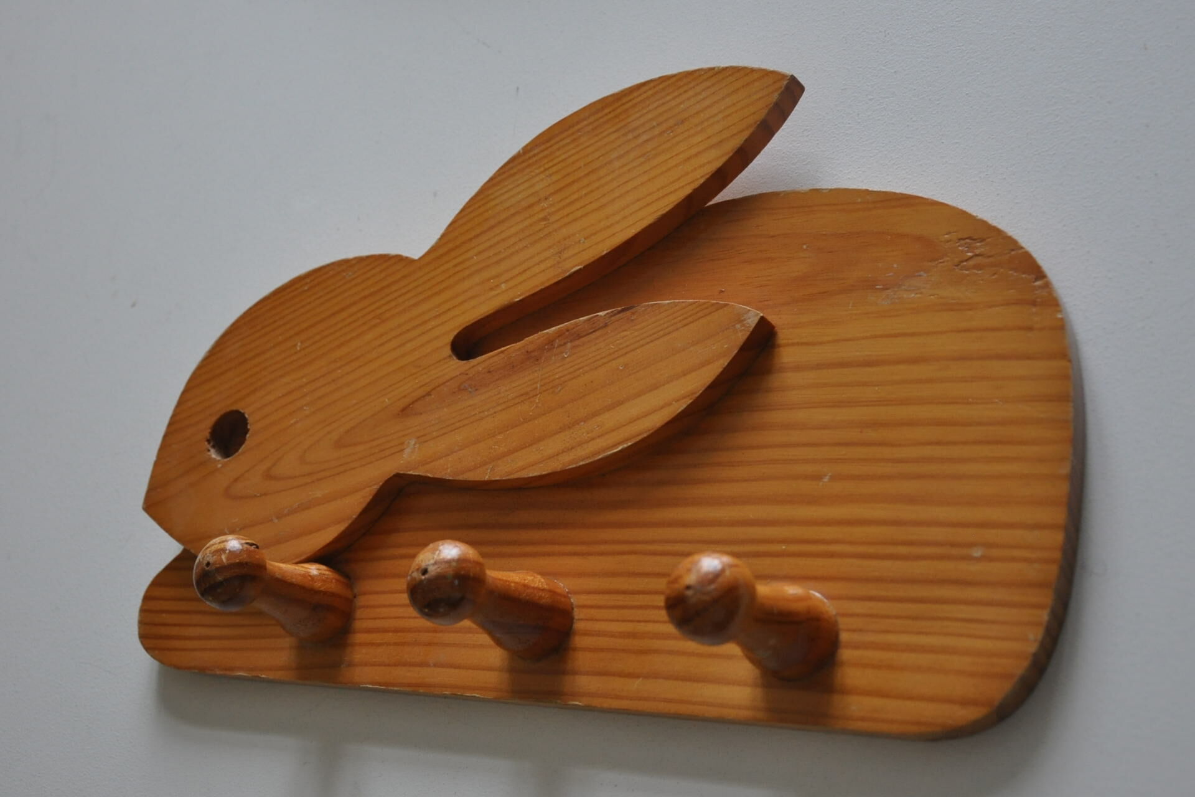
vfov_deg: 28.1
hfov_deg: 41.1
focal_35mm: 48
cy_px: 398
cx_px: 598
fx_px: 1593
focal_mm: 32
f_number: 4.2
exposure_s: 1/30
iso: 1100
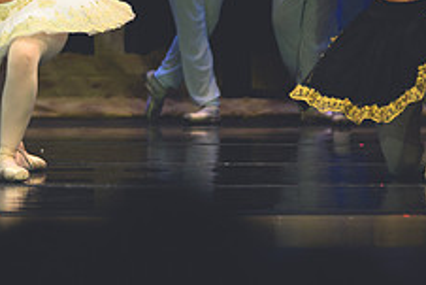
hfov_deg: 2.9
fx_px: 8407
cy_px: -8
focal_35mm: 710
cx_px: 15
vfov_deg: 1.9
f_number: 2.8
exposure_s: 1/500
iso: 900
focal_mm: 185
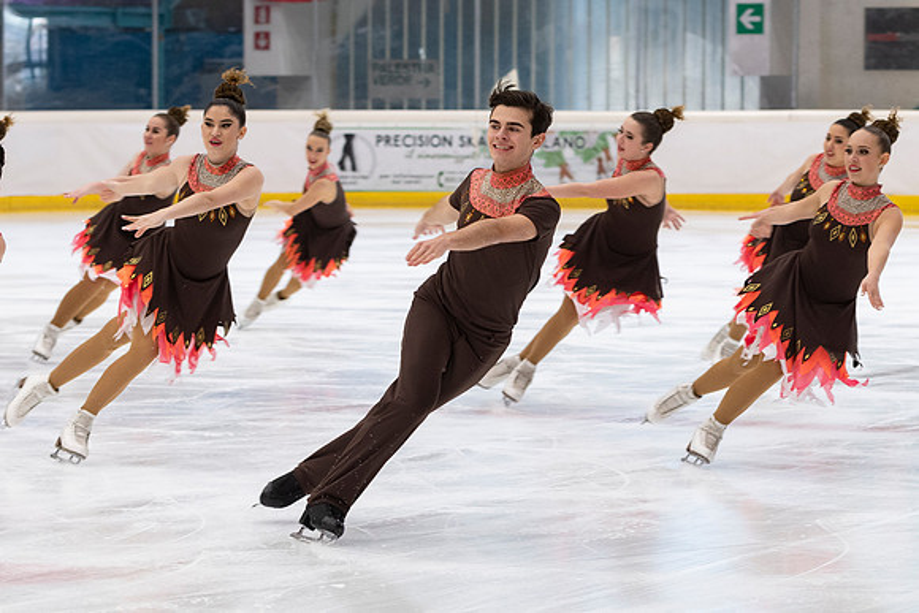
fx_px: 4116
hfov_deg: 12.7
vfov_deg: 8.5
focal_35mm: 161
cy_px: 231
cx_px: 572
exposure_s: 1/200
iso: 1000
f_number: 4
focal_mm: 80
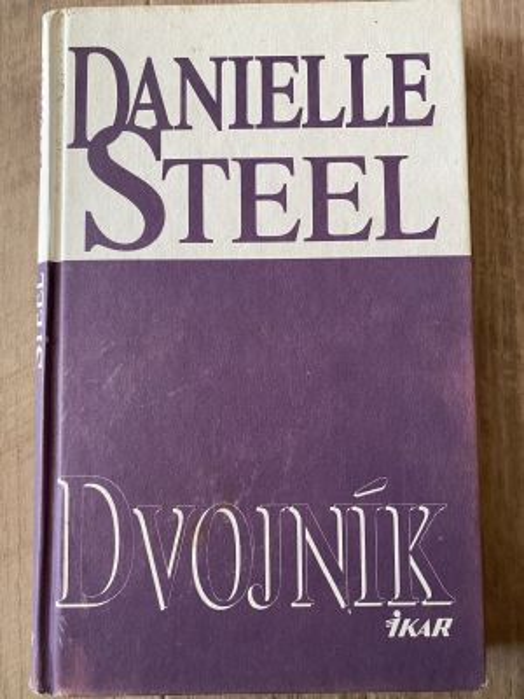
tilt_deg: -85.7
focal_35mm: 26
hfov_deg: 53.1
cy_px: 350
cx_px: 262
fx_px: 525
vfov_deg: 67.3
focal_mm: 4.25
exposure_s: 1/60
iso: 320
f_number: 1.8
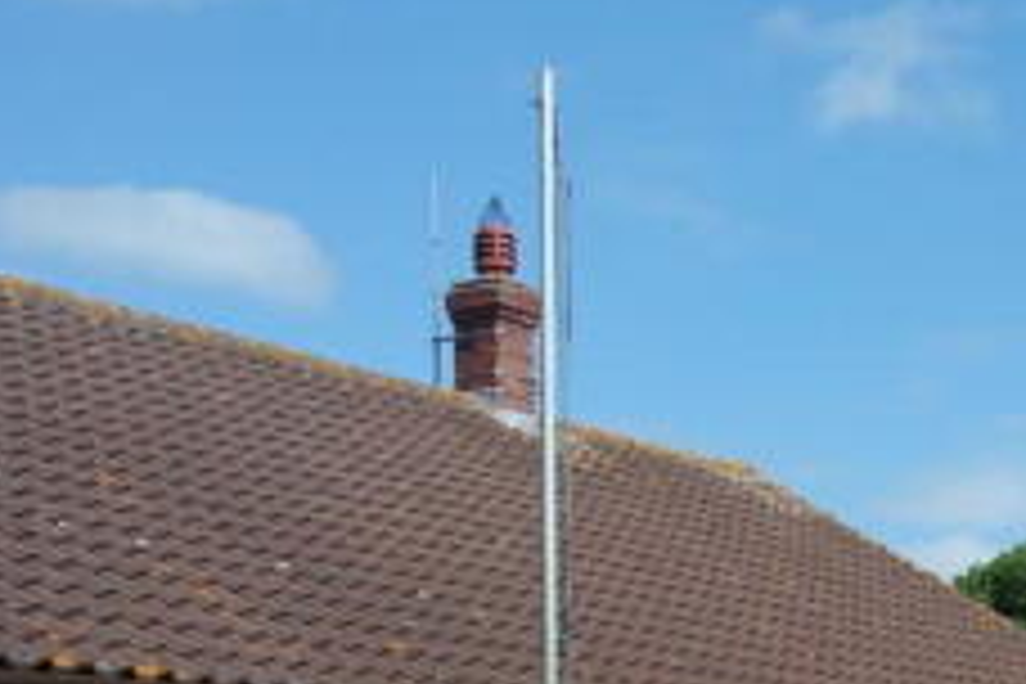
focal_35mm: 86
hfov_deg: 22.3
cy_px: 929
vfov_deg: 15.1
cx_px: 1136
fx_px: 2451
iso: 100
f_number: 4
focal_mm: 20
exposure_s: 1/1000
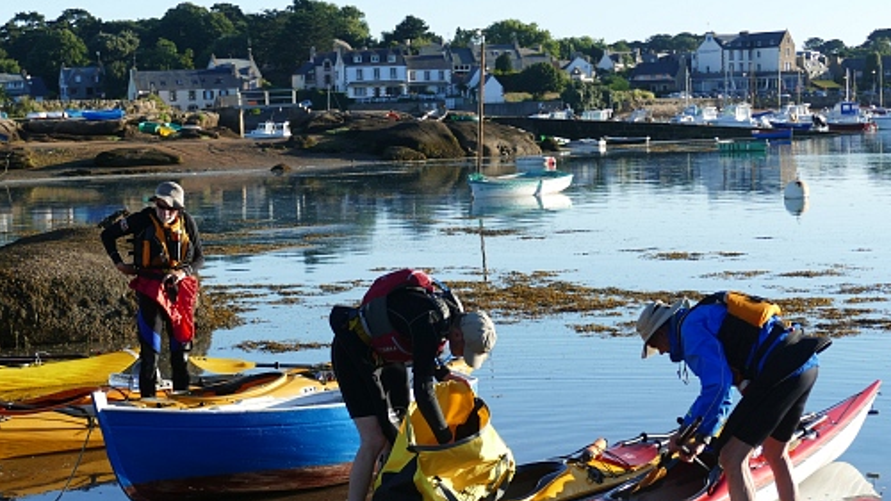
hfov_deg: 23.4
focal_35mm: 91
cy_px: 372
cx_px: 346
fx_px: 2149
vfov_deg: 13.2
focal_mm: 22.58
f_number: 3.5
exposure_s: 1/640
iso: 125
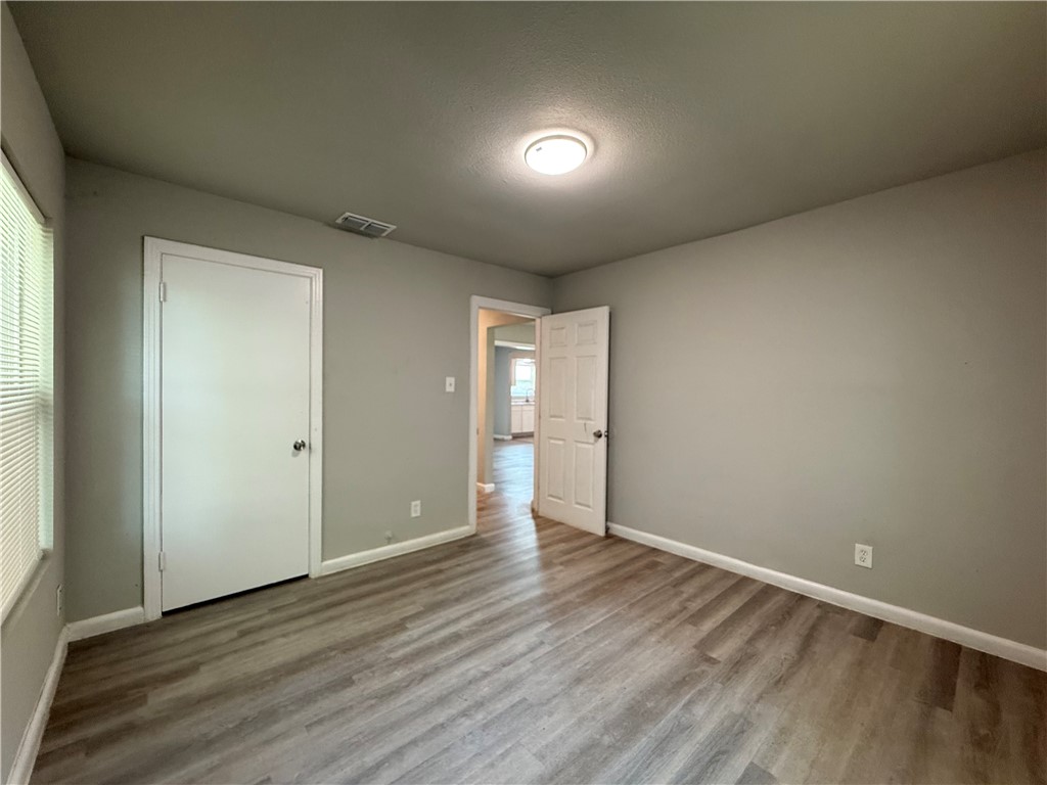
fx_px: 423
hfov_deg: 102.1
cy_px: 392
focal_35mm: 14
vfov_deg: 85.7
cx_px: 524
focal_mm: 2.22
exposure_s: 1/60
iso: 250
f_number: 2.2
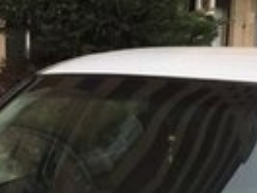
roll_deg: -0.3
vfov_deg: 9.6
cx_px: 64
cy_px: 373
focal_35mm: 145
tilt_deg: -17.2
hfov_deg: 13.6
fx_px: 1077
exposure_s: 1/174
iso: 25
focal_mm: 4.15
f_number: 2.2
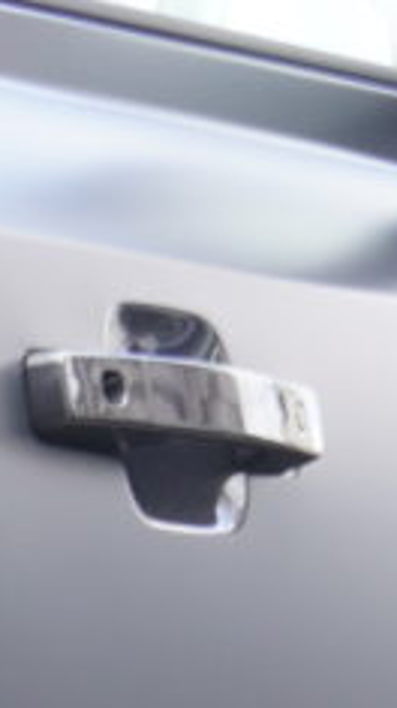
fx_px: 8013
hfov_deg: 2.8
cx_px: -827
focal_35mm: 428
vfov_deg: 4.9
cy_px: 1794
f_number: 4.5
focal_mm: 25
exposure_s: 1/80
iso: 100
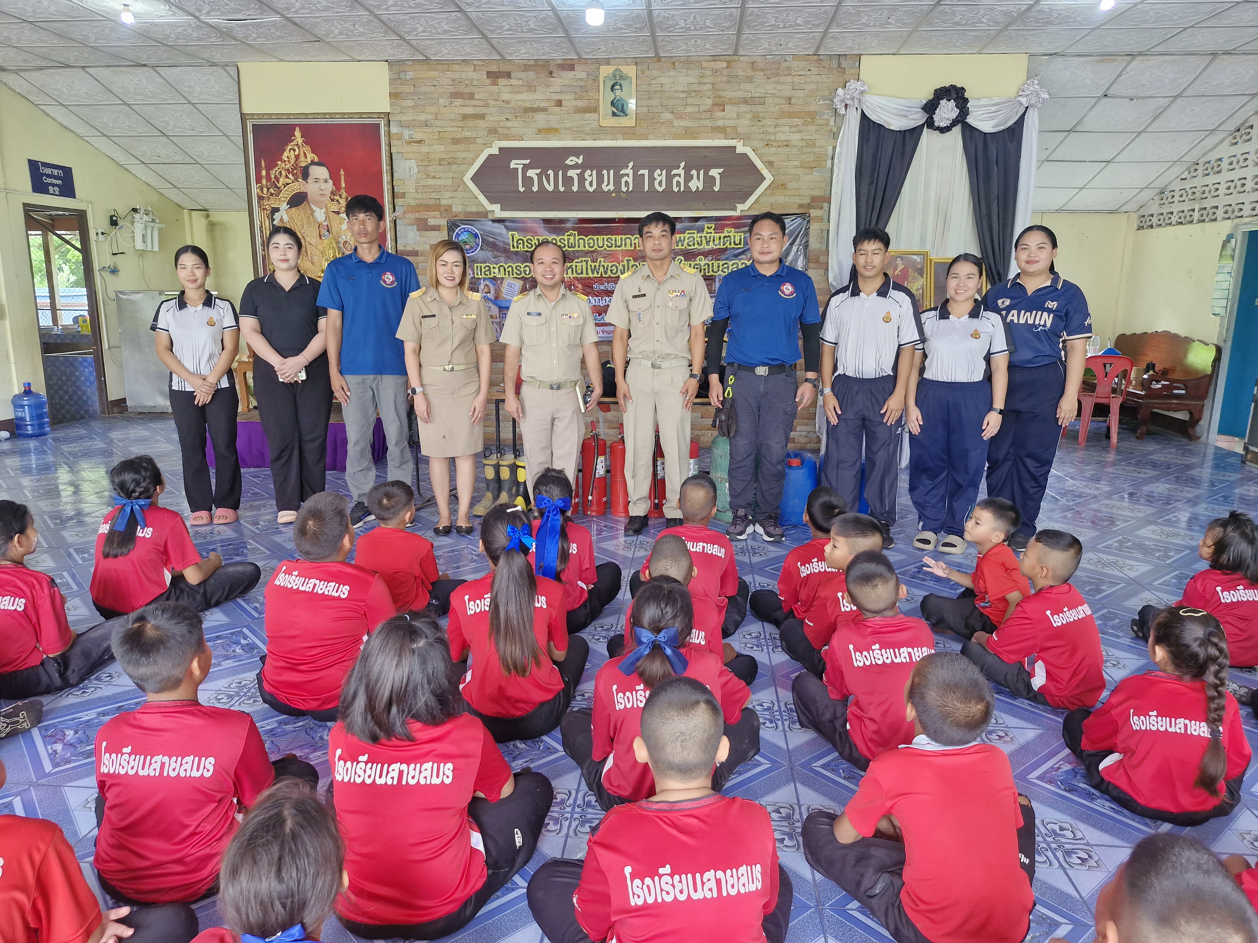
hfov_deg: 73.9
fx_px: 836
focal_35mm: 23
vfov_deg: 58.9
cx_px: 629
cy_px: 472
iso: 200
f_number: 1.8
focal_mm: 5.54
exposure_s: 1/100
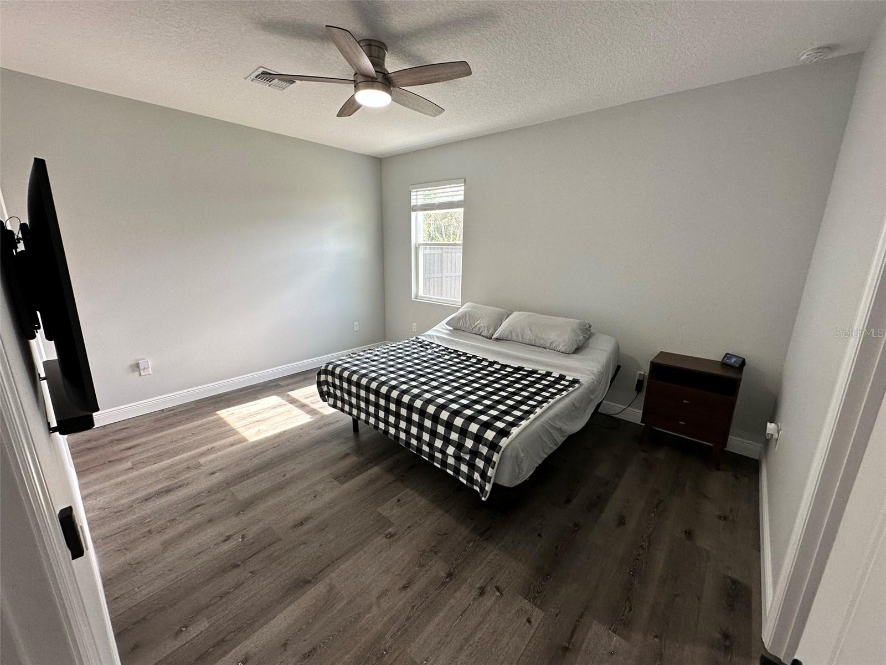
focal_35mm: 14
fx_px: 358
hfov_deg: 102.1
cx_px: 443
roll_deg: -0.9
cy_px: 332
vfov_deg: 85.7
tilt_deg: -14.1
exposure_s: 1/120
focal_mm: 2.22
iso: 100
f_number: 2.2
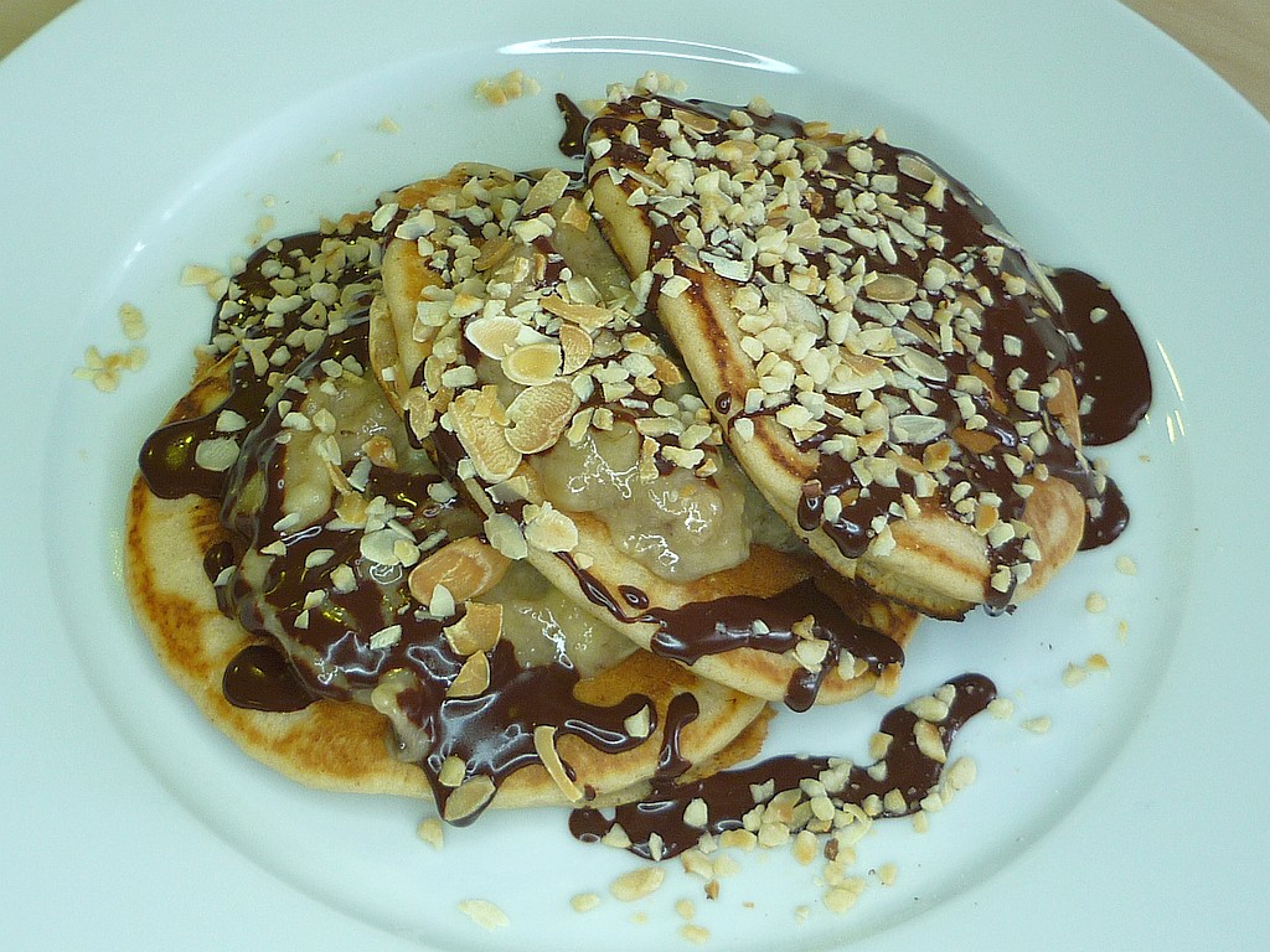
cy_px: 476
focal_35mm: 69
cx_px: 635
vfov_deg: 21.3
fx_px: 2531
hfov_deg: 28.2
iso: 80
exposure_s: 1/40
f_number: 3
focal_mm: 6.4
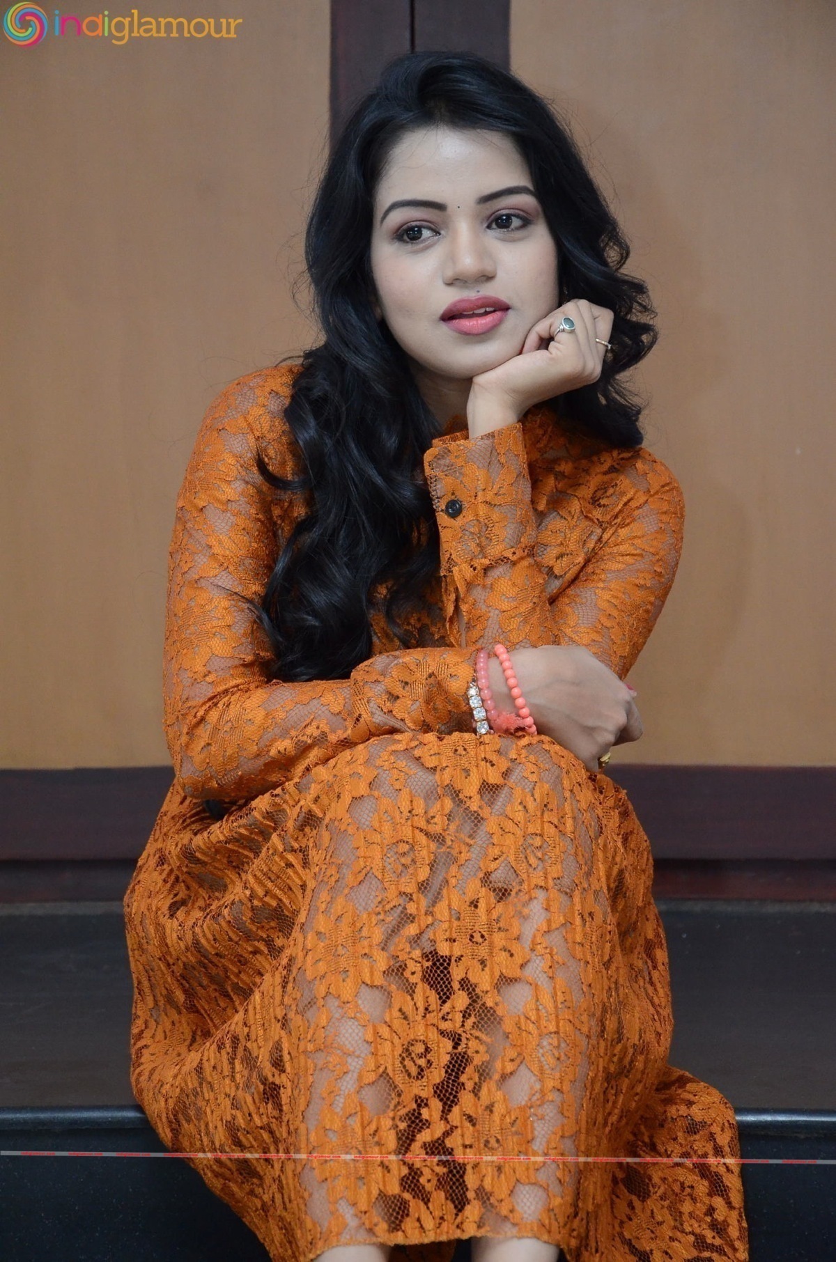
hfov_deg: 11.4
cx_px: 418
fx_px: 4199
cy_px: 631
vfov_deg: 17.1
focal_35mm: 120
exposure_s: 1/125
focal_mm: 80
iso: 2500
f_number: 5.6
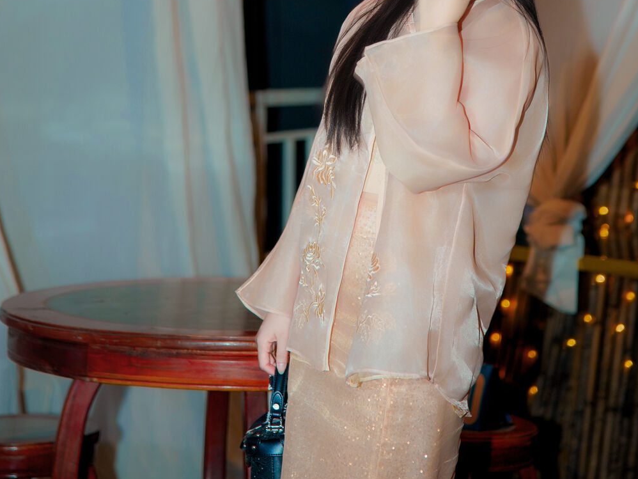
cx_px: 309
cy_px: -7
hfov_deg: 15.2
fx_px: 2397
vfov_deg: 11.3
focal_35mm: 130
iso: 500
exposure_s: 1/80
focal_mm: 75
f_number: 2.8
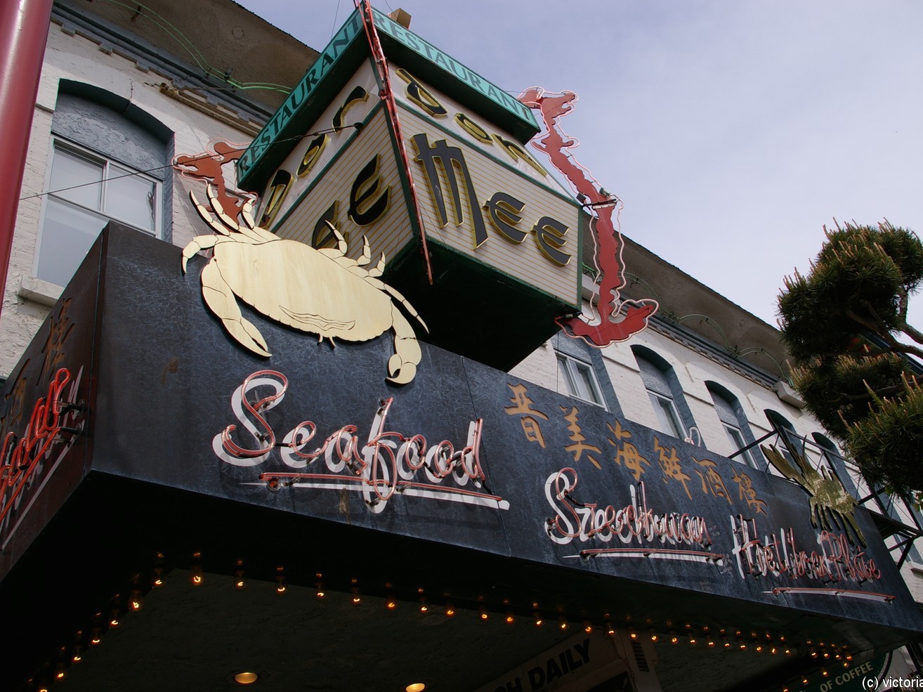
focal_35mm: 33
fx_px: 880
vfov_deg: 42.9
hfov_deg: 55.3
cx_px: 483
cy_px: 347
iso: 200
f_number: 9.5
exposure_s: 1/500
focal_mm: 20
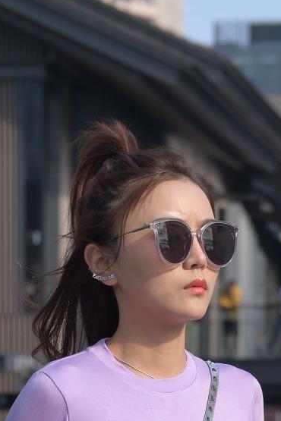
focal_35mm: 270
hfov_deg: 5.1
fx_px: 3161
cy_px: 915
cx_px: 150
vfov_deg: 7.3
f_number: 4.5
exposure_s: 1/1000
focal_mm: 55
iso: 250
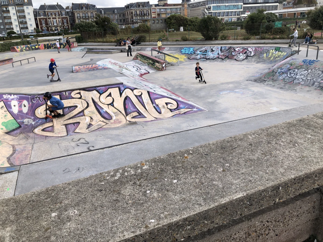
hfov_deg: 63.4
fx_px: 261
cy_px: 121
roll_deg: +4.4
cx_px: 162
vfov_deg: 49.7
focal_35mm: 28
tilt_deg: -18.6
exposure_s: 1/1312
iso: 20
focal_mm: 4
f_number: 1.8
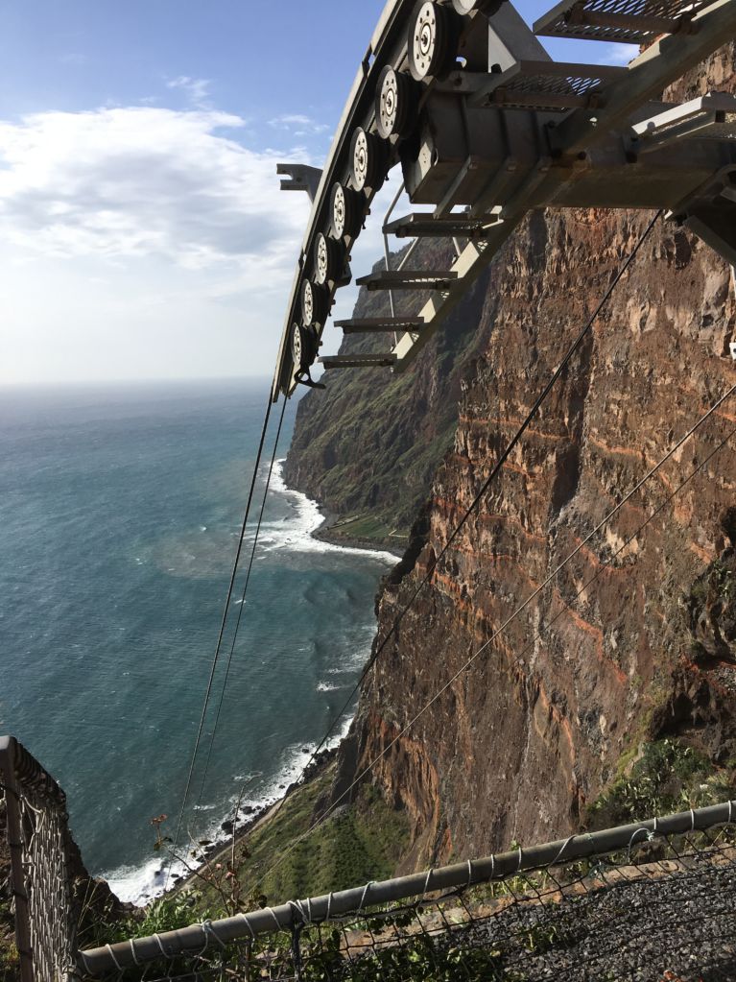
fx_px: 822
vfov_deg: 61.7
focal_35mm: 29
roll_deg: +2.2
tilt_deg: -8.8
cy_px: 491
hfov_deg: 48.2
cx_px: 368
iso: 25
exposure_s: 1/2079
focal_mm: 4.15
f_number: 2.2
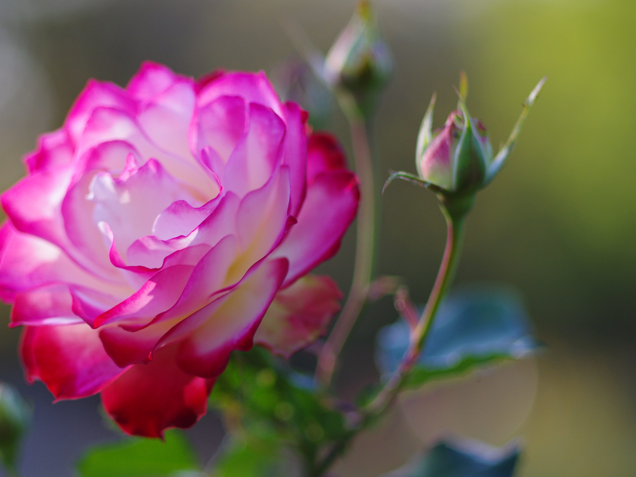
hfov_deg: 12.6
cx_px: 251
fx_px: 2885
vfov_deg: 9.5
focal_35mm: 157
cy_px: 267
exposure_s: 1/1000
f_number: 1.8
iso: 200
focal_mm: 77
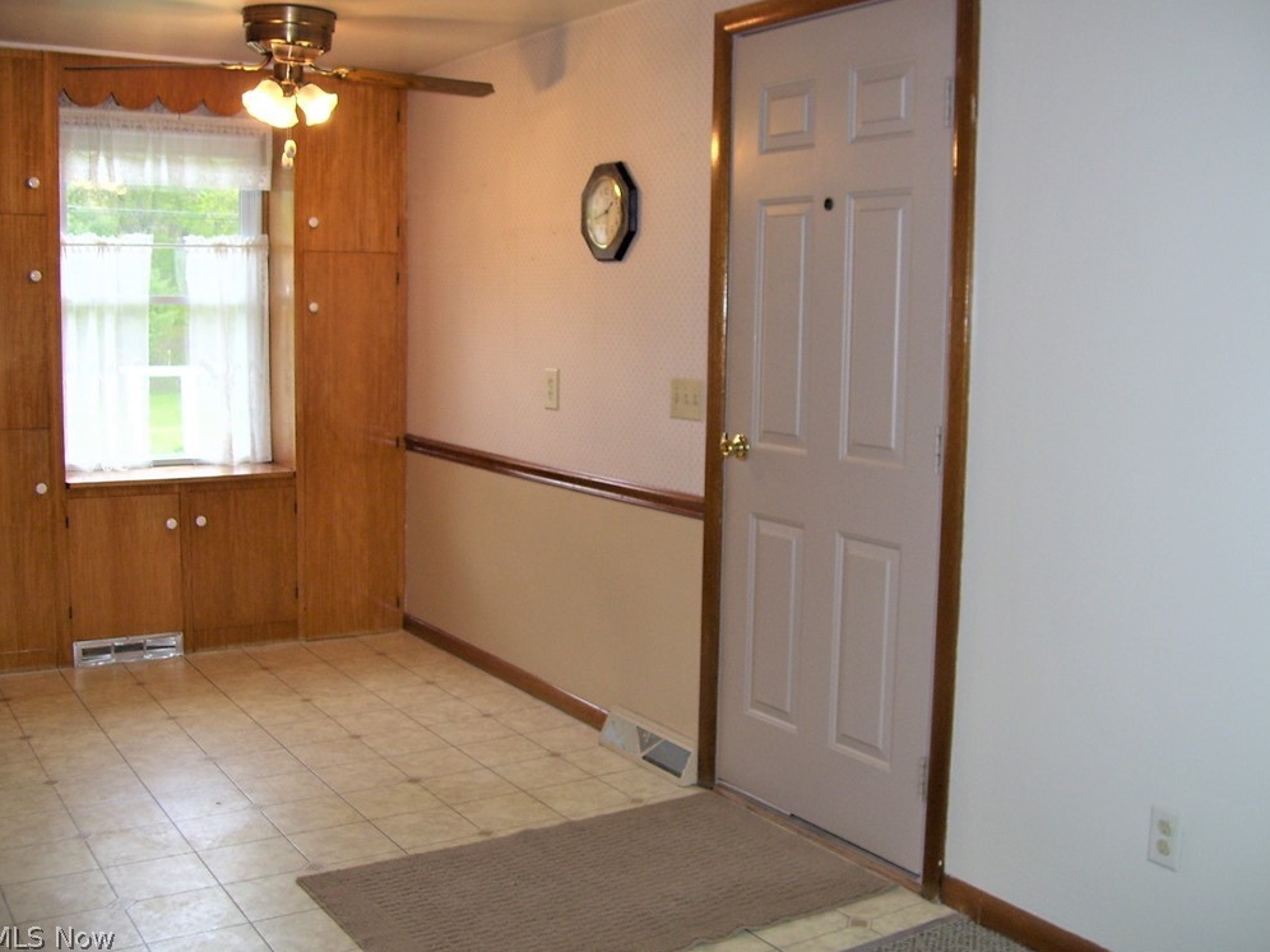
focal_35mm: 37
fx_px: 1357
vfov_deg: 38.7
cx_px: 634
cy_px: 470
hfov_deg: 50.1
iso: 80
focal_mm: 6
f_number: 2.7
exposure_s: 1/60
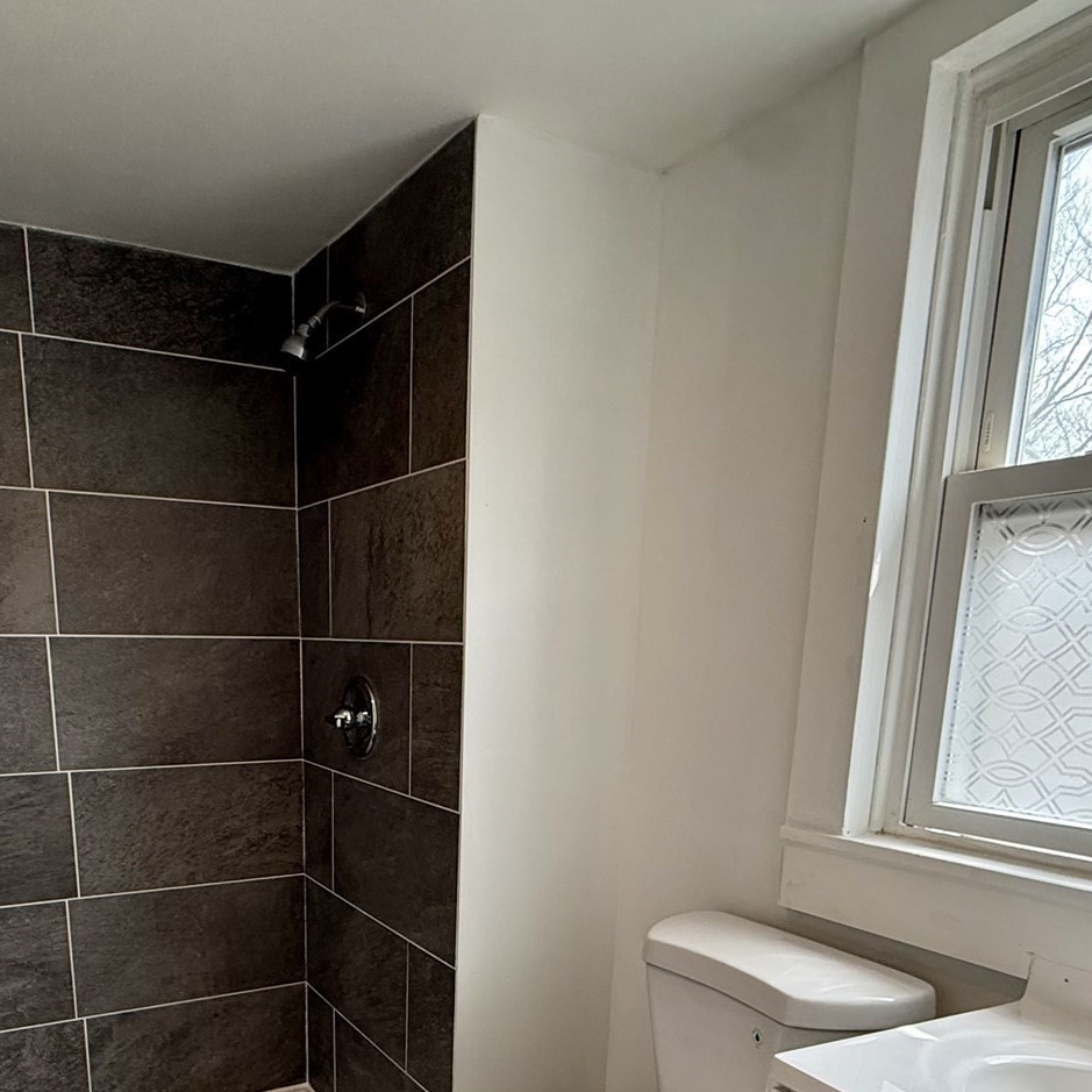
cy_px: 873
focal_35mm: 27
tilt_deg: -13.1
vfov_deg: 55.0
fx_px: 964
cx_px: 421
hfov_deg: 58.4
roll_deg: -0.7
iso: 200
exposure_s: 1/120
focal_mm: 2.22
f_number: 2.2
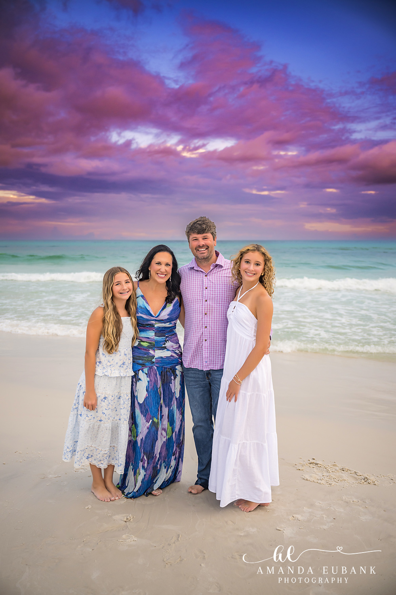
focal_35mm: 33
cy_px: 298
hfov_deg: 40.0
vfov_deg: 57.2
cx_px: 198
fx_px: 544
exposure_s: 1/800
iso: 500
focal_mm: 33
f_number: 2.8
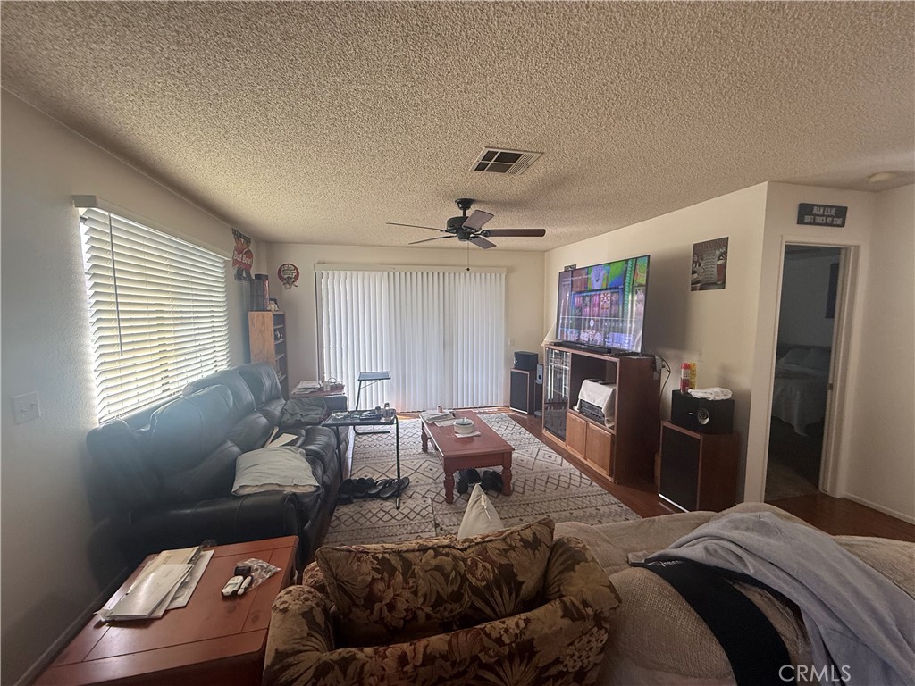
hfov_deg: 102.1
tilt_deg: -5.2
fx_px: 370
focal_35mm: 14
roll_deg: +0.0
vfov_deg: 85.7
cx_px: 458
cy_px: 343
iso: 160
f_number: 2.2
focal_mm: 2.22
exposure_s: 1/120
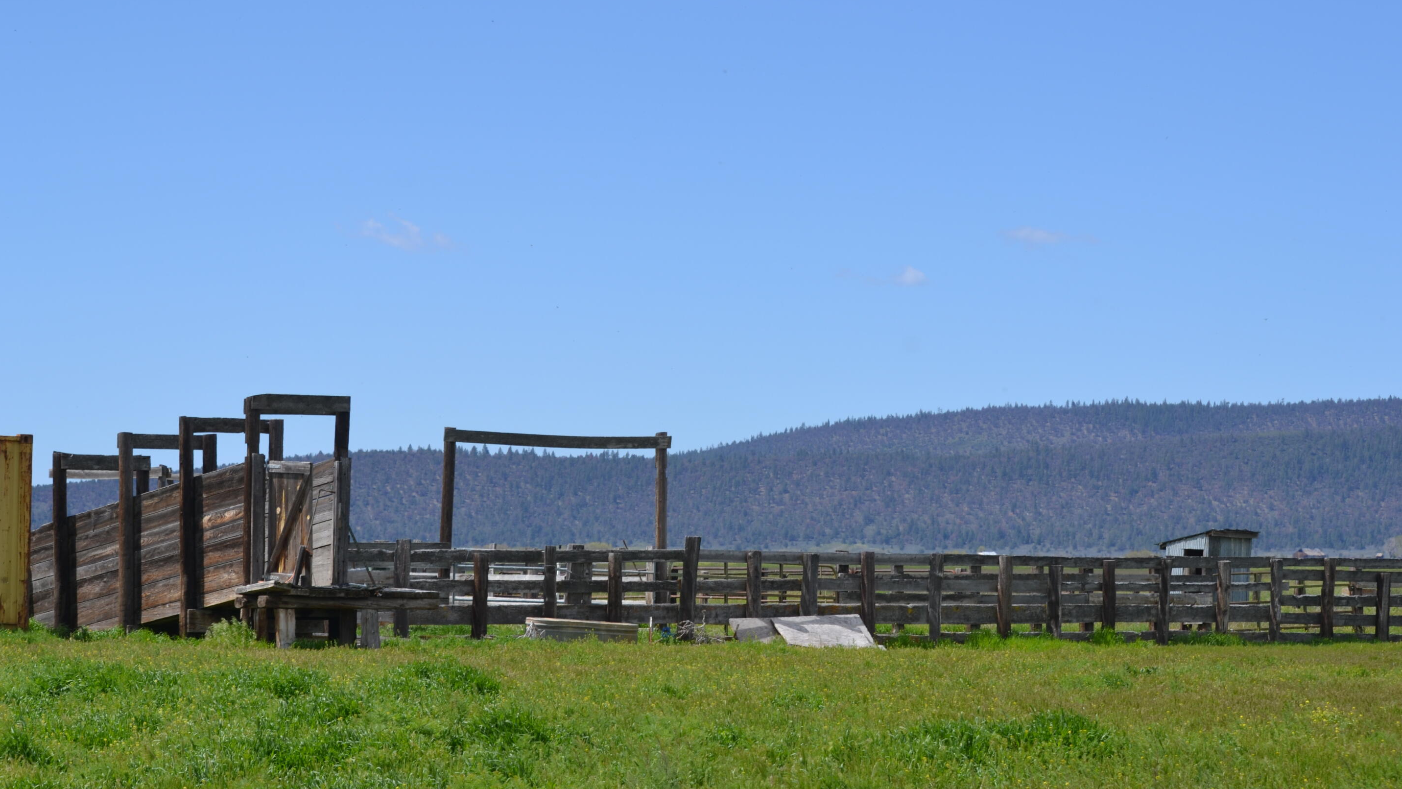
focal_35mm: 91
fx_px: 3366
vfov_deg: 13.4
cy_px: 425
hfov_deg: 23.5
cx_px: 692
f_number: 8
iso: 100
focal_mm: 55
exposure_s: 1/250
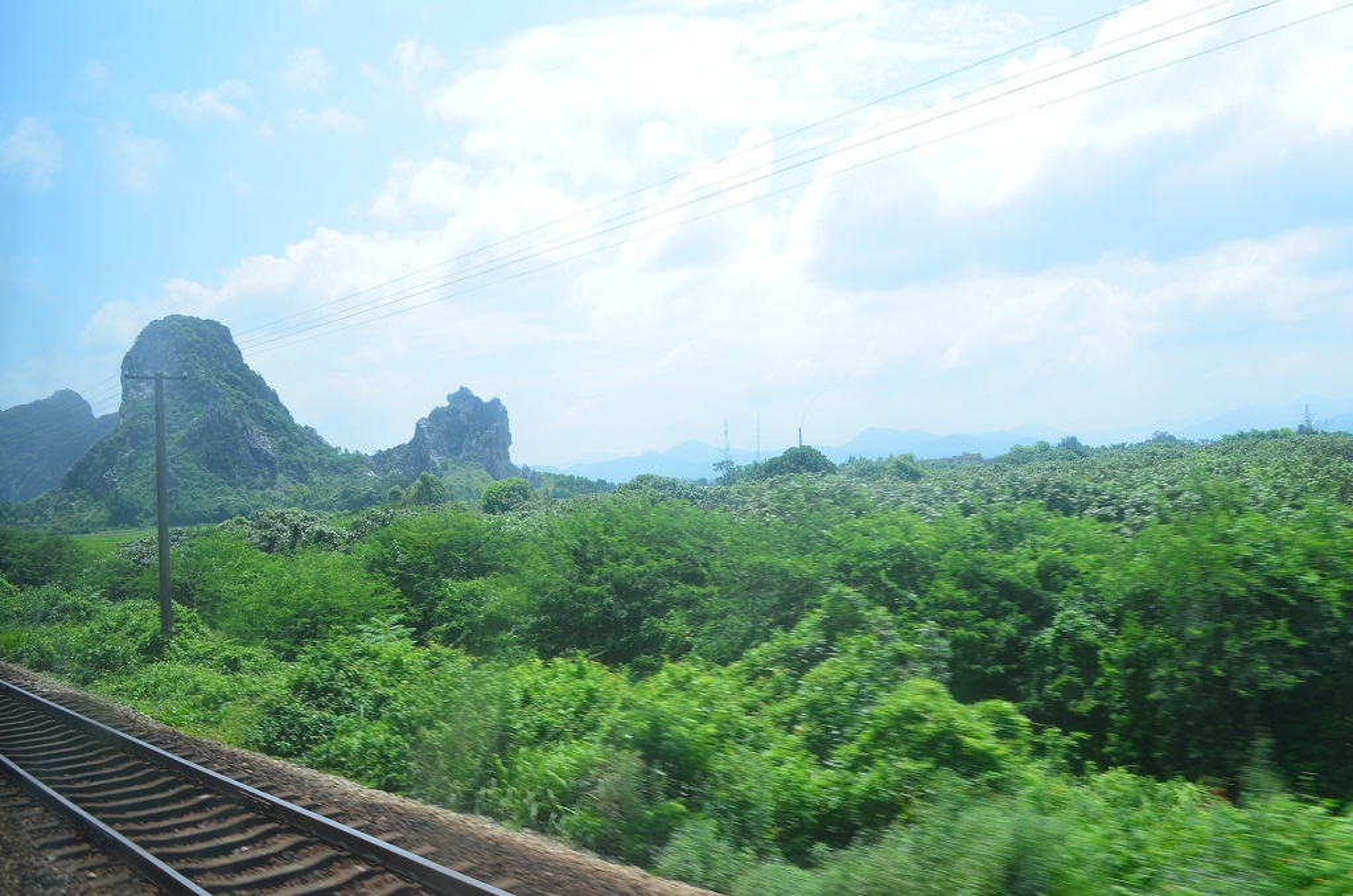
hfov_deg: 57.3
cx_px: 676
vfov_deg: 39.8
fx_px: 1238
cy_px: 448
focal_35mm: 33
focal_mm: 22
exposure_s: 1/250
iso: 125
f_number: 8
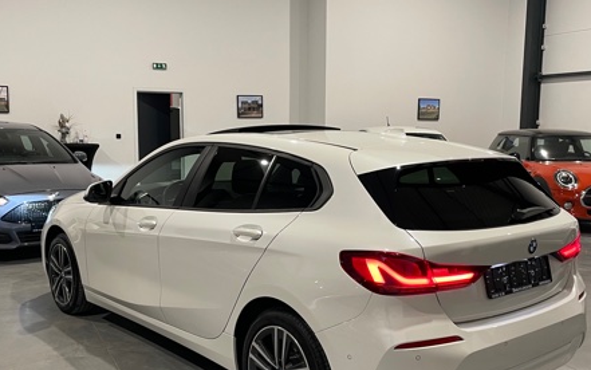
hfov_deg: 49.3
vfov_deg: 32.0
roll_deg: -0.5
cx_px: 293
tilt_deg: -8.3
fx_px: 645
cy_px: 214
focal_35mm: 40
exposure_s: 1/50
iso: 64
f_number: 1.6
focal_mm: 4.2
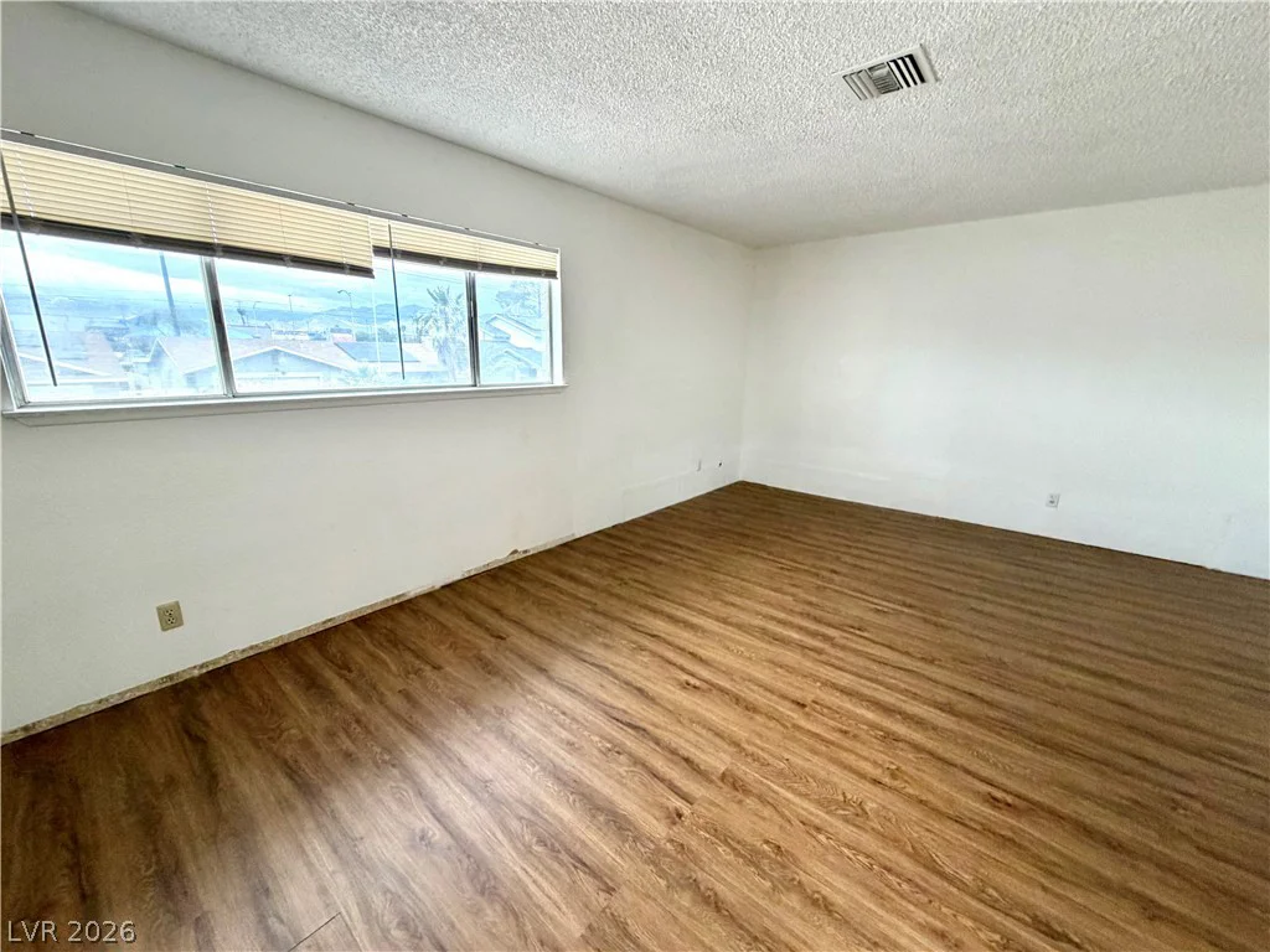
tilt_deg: -13.5
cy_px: 476
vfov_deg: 85.7
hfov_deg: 102.1
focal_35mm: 14
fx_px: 514
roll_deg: -1.4
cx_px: 635
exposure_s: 1/121
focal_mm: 2.22
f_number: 2.2
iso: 250
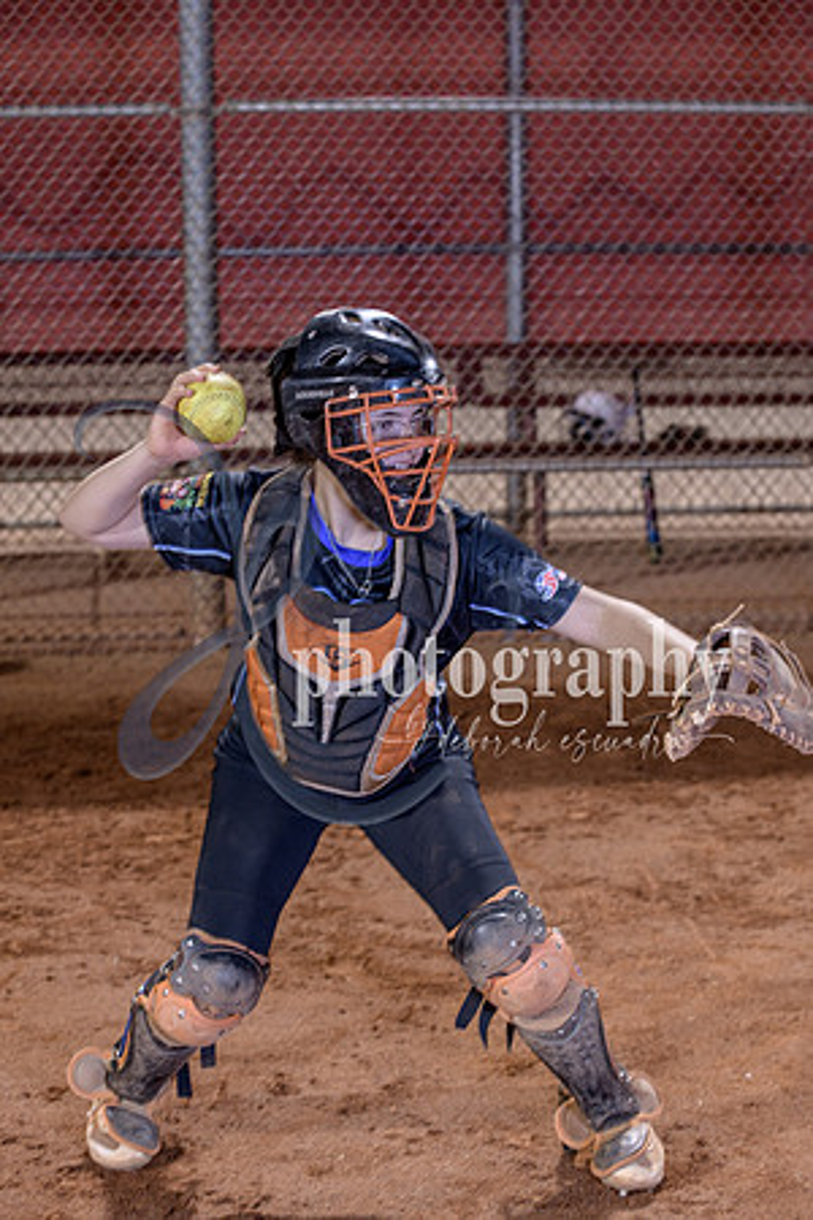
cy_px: 610
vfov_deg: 28.8
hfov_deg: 19.5
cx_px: 406
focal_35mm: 70
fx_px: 2371
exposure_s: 1/80
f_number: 5
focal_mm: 70
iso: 400
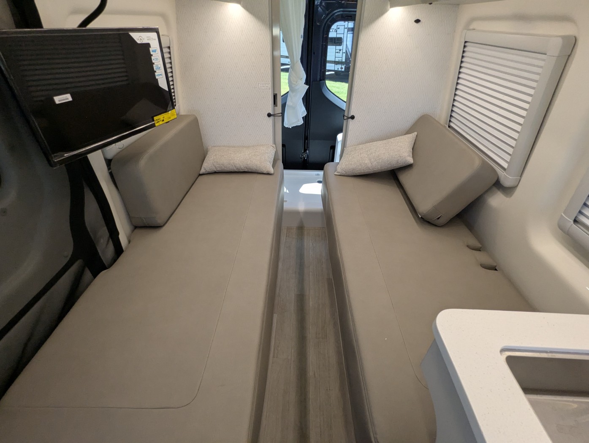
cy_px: 222
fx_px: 273
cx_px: 294
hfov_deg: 94.4
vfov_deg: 78.2
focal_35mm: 16
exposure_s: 1/356
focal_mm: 2.35
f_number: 2.2
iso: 275
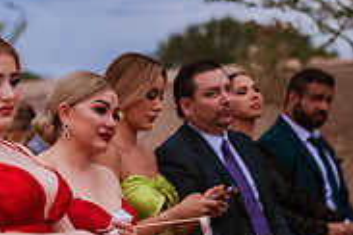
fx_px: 1108
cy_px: 220
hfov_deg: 17.1
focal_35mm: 113
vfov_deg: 12.0
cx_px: -91
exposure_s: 1/2500
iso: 800
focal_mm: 35
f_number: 1.6
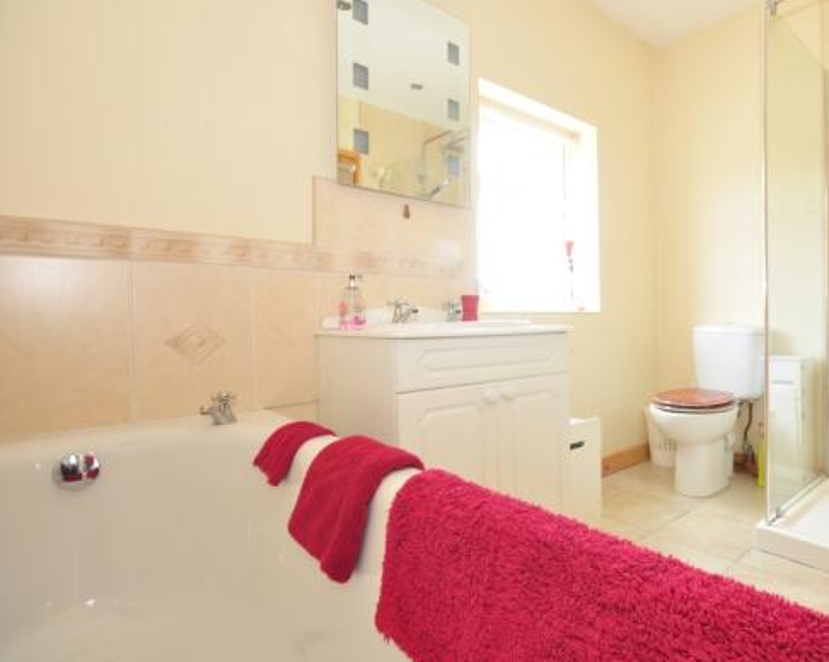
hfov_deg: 80.8
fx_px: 466
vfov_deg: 70.7
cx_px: 546
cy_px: 312
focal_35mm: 19
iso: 200
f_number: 11
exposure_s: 1/1.3
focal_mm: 10
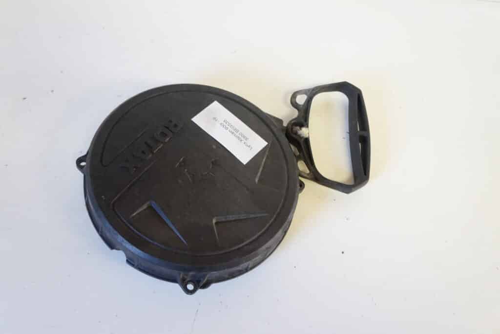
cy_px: 167
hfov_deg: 57.2
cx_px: 250
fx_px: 458
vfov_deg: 40.0
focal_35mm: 33
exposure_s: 1/50
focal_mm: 22
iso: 3200
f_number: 5
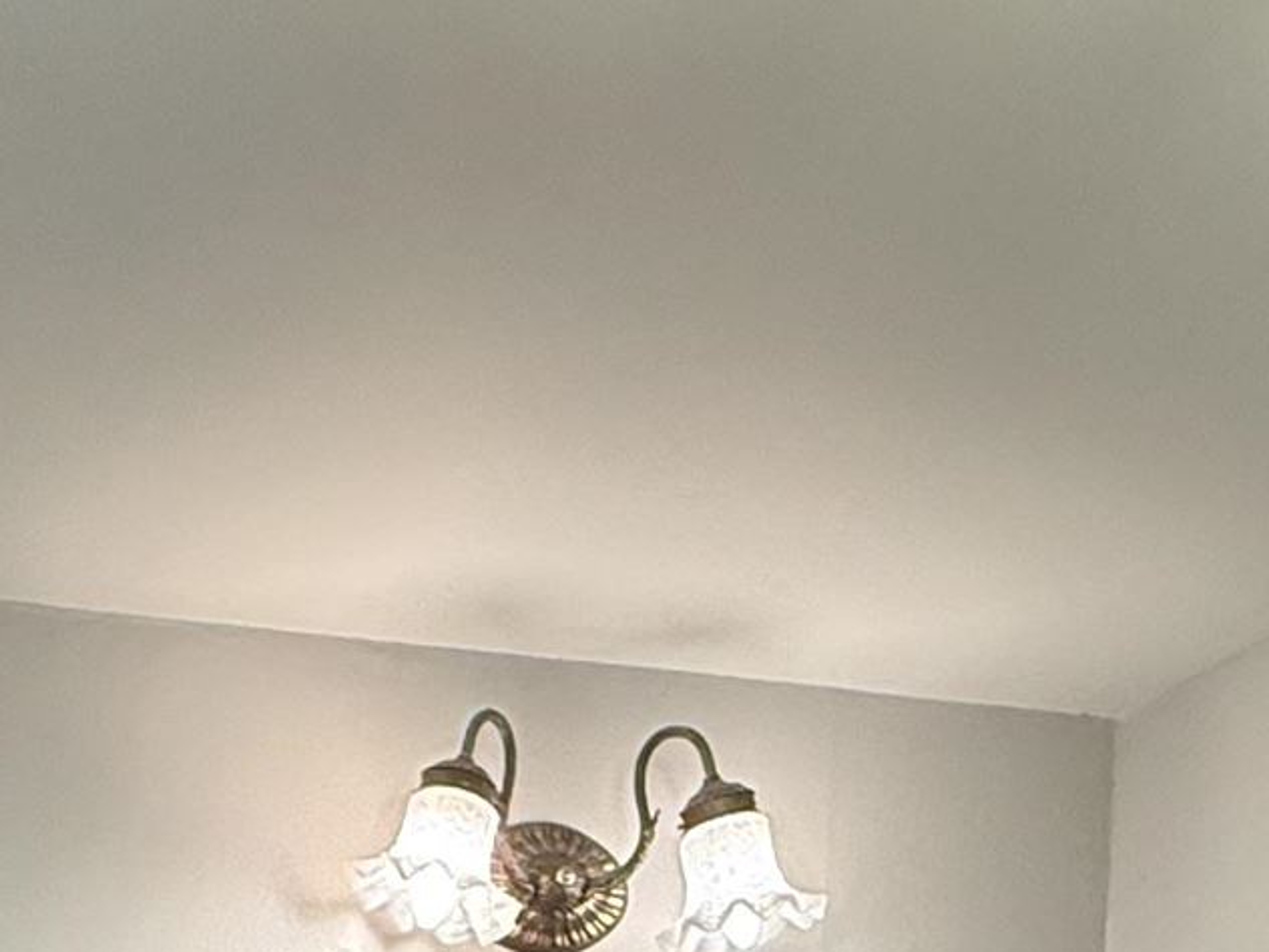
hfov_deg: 28.1
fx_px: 2493
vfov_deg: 16.5
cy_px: 1896
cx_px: 305
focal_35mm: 68
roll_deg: -0.9
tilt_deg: -7.9
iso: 250
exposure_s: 1/60
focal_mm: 2.22
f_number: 2.2
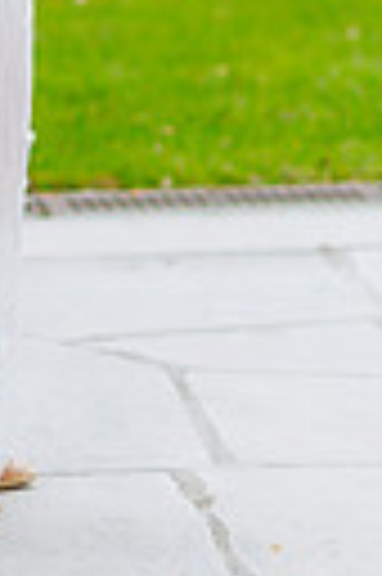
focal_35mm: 299
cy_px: -135
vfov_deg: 6.8
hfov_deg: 4.5
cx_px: -240
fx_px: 4772
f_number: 1.8
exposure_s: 1/2500
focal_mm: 85
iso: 200
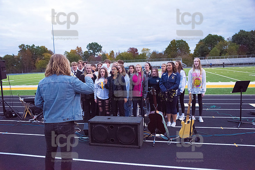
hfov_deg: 67.4
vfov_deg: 48.0
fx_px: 191
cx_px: 128
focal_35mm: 27
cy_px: 85
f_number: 5.6
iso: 6400
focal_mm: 27
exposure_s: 1/500
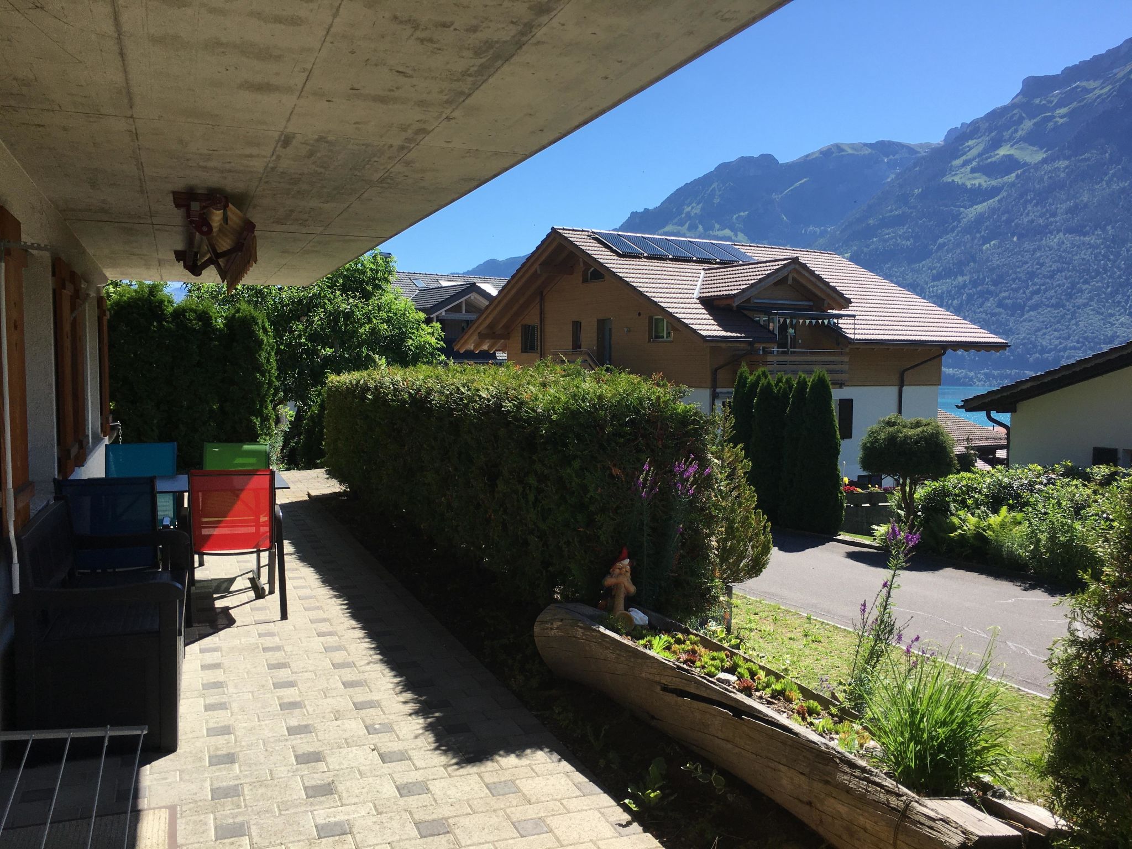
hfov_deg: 61.7
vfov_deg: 48.2
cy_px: 424
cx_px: 566
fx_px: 948
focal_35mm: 29
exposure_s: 1/1241
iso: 25
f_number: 2.2
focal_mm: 4.15
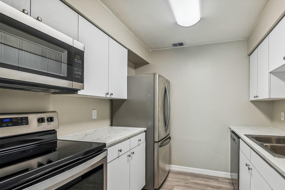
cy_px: 105
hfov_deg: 92.8
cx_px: 161
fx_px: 135
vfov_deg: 70.2
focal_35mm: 17
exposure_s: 1/8
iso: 100
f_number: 7.1
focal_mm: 10
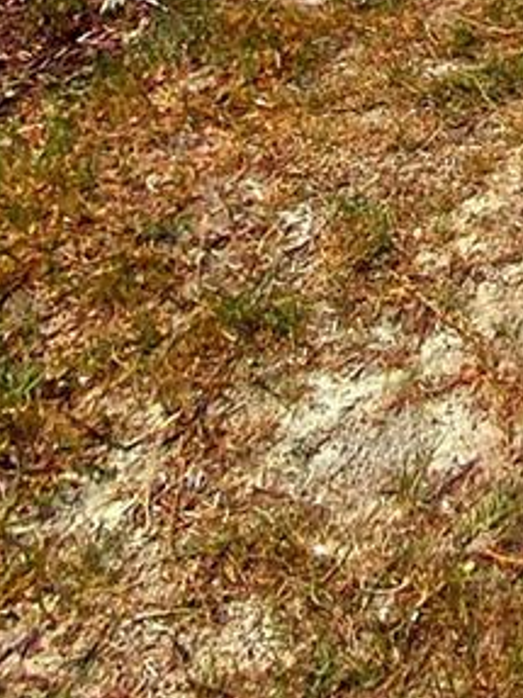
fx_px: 1351
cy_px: -486
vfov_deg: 21.4
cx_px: 542
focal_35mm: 67
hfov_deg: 21.1
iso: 40
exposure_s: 1/2500
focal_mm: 1.64
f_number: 2.2
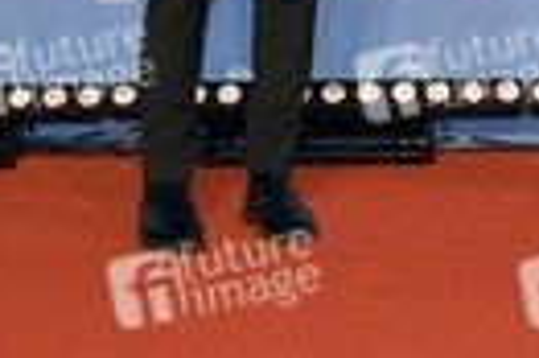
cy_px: -235
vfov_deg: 11.1
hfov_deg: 17.2
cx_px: 516
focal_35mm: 117
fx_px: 1750
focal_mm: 34
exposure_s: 1/320
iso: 640
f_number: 3.5
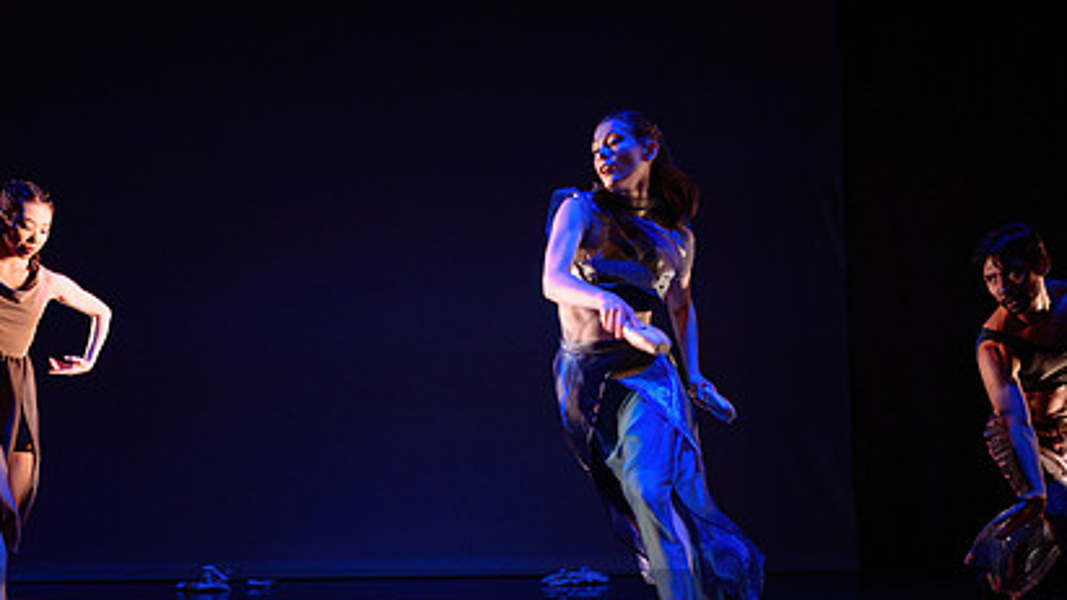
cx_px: 504
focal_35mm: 38
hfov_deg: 52.8
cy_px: 493
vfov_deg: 30.3
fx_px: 1075
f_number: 1.4
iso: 1000
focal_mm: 24
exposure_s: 1/400
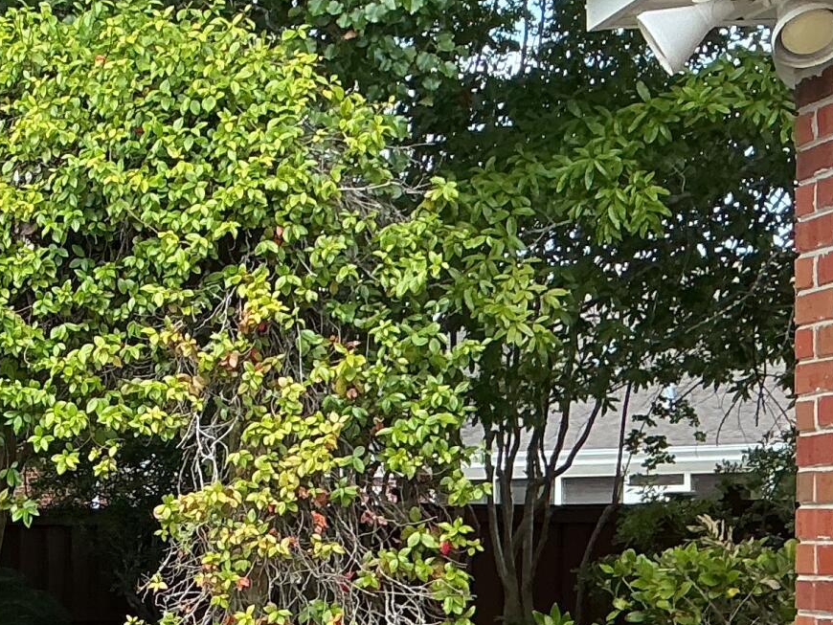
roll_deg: +1.2
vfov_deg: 14.6
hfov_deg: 17.6
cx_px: -430
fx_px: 2407
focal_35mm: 100
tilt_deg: -3.0
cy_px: 596
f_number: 1.8
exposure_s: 1/409
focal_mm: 3
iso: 25
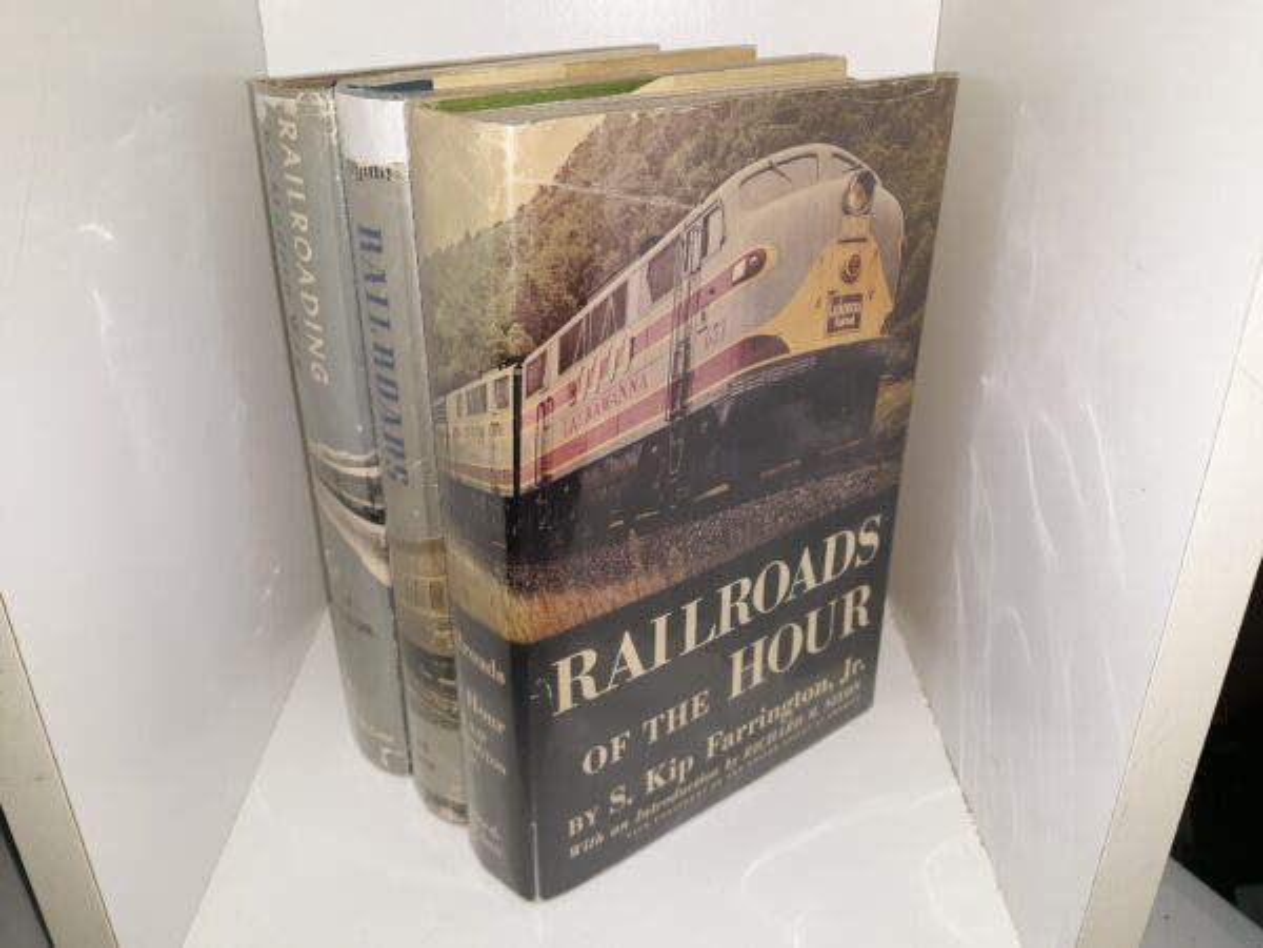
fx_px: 1022
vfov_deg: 49.7
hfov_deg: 63.4
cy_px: 474
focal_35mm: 28
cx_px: 632
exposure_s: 1/120
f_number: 1.7
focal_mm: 3.7
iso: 64
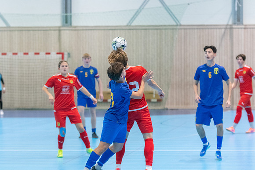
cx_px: 128
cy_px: 85
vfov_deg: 8.7
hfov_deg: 13.0
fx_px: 1116
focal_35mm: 158
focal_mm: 105
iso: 7200
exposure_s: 1/640
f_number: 3.2
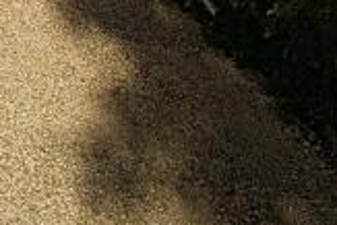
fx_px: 881
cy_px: -360
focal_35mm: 94
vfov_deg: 11.4
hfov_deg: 18.8
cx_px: -182
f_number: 10
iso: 100
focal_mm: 10
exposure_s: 1/250
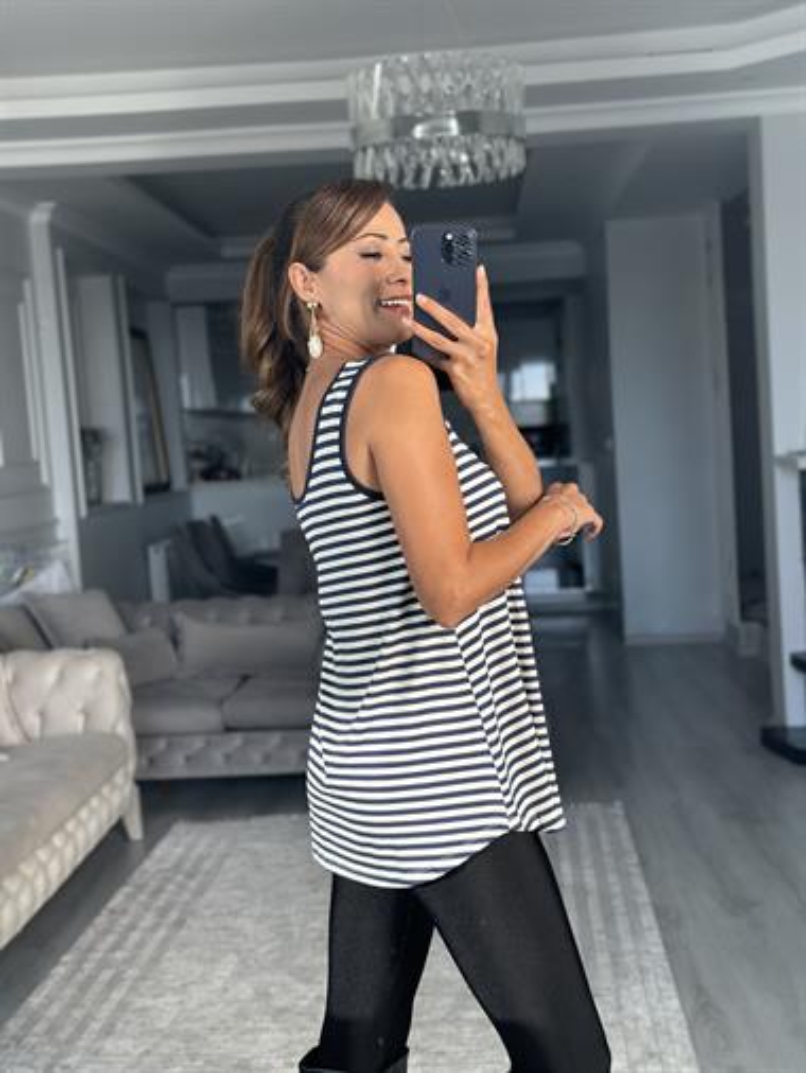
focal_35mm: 48
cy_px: 536
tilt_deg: -17.2
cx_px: 403
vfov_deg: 39.6
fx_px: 1489
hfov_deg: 30.3
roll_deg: +3.8
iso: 80
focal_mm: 6.86
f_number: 1.78
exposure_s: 1/171
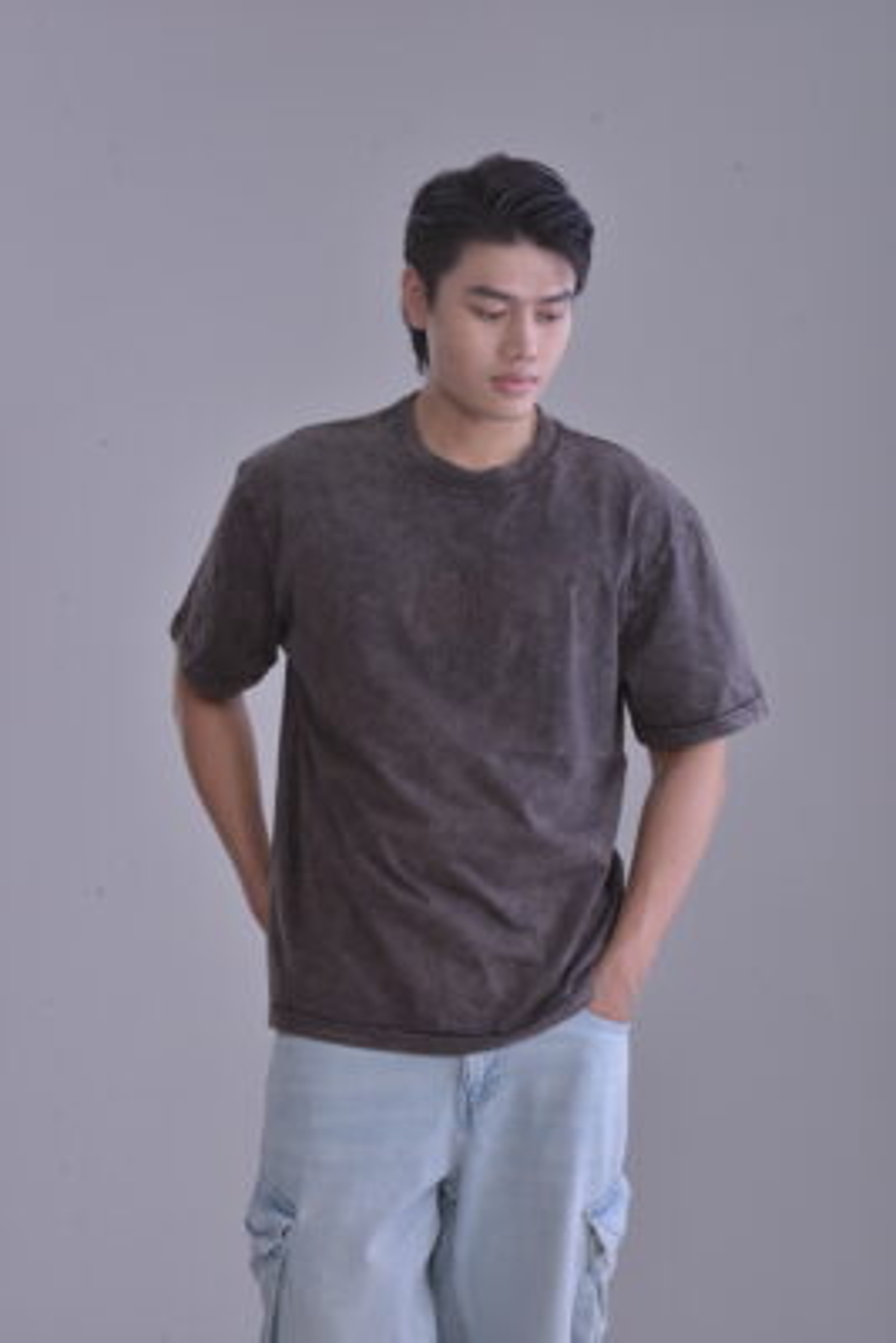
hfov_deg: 12.5
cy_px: 672
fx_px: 4103
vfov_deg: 18.6
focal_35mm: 110
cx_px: 448
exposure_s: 1/200
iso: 500
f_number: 9
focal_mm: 110
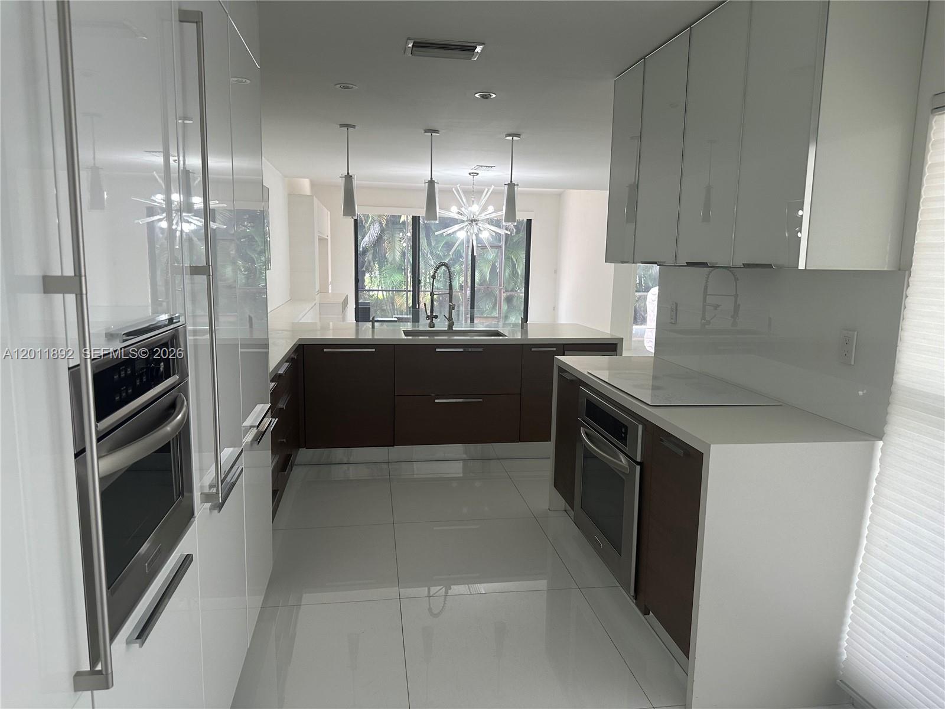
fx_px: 655
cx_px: 472
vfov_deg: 56.8
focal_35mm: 24
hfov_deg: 71.6
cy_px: 354
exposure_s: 1/120
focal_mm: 6.86
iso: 125
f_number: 1.78
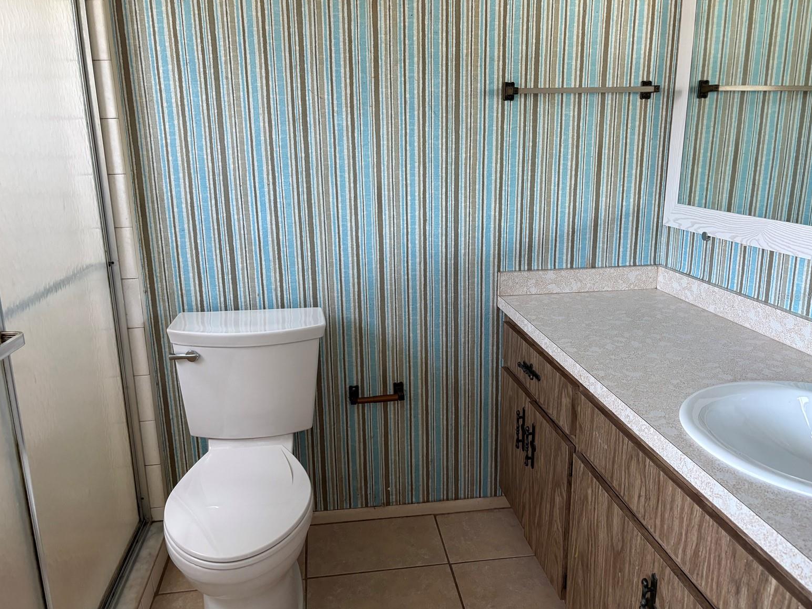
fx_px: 633
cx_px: 404
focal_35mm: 27
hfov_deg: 65.3
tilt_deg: -13.7
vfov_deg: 51.4
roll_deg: +1.0
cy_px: 296
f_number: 1.6
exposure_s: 1/60
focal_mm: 5.96
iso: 200
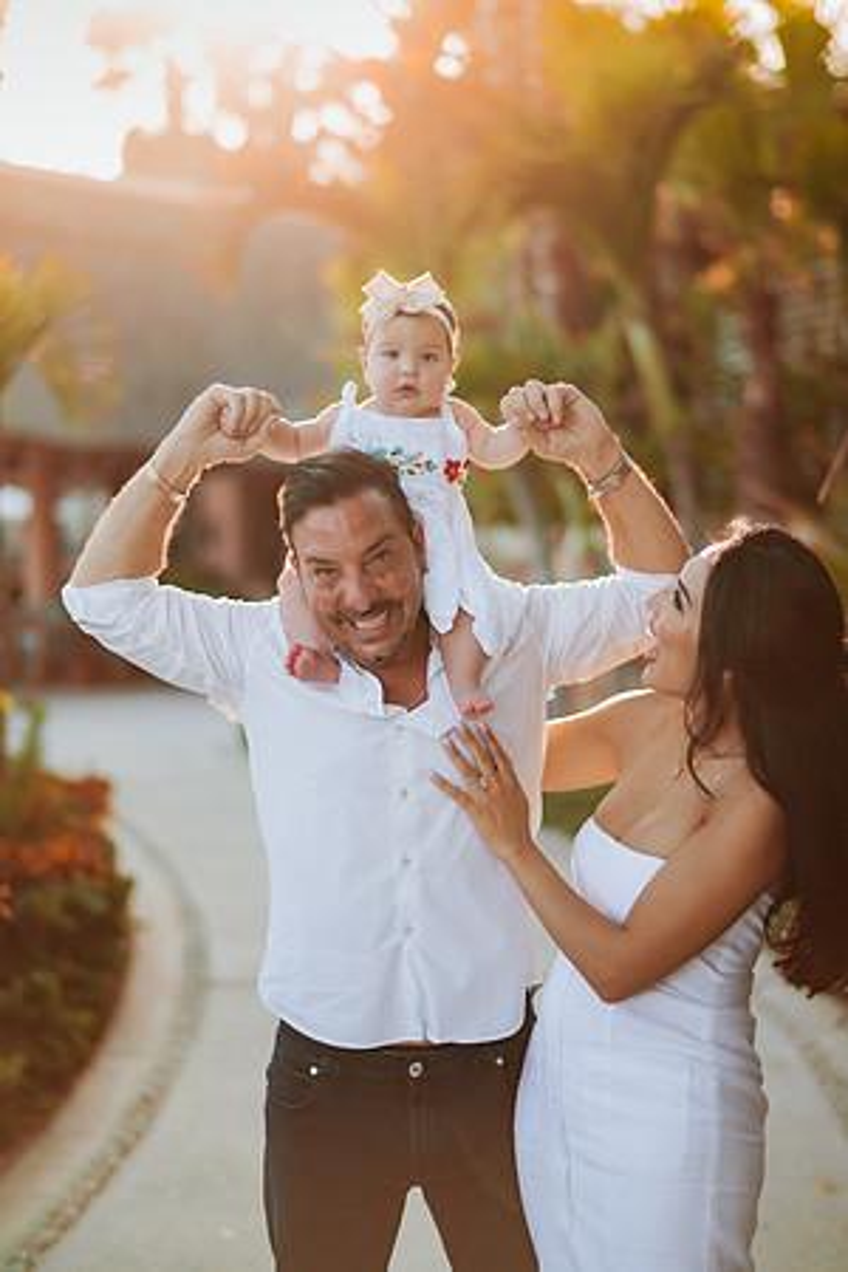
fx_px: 2049
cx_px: 424
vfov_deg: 34.5
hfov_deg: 23.4
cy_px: 636
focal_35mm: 58
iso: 125
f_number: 1.4
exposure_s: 1/2000
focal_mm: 58
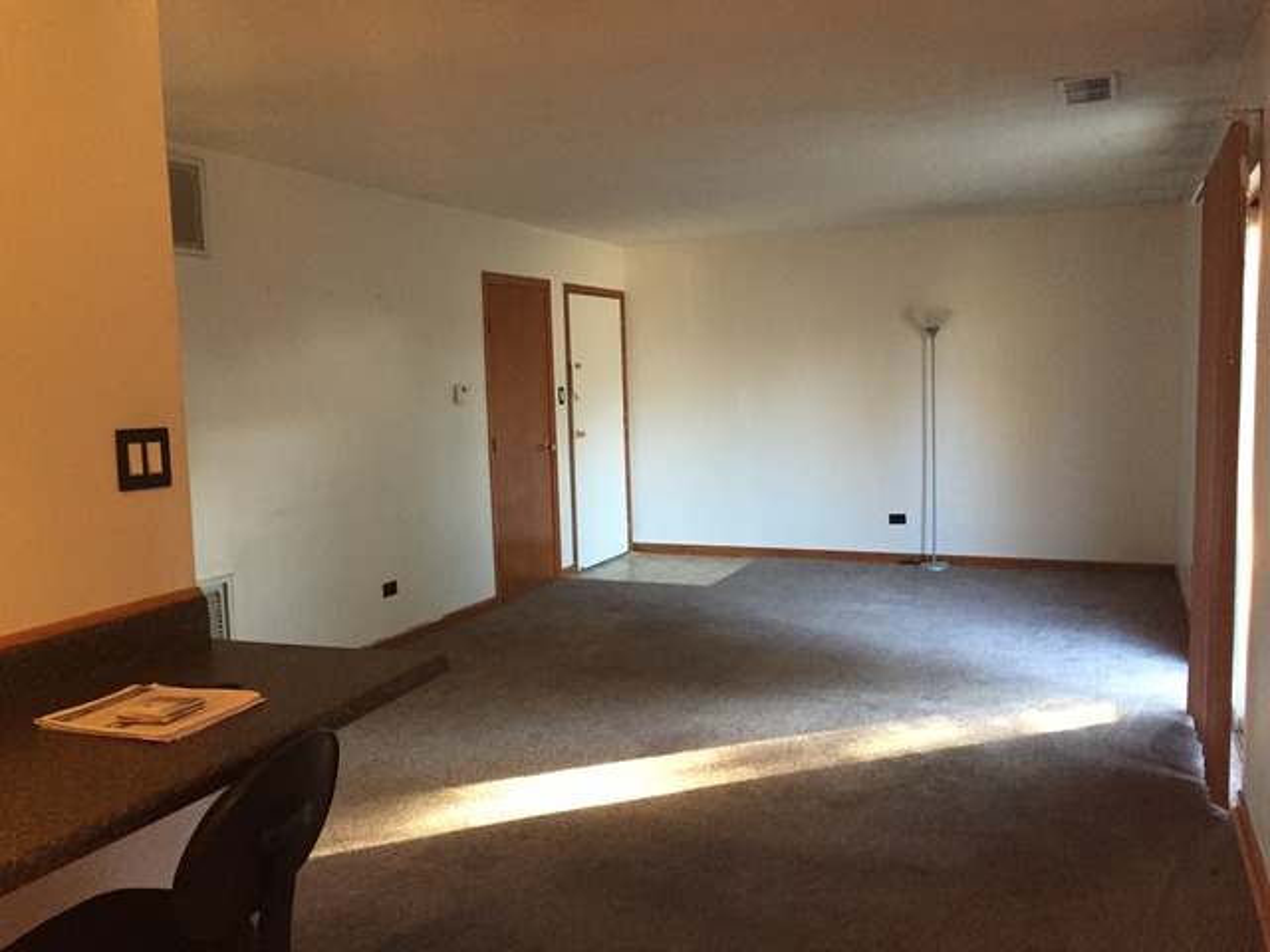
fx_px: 1064
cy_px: 476
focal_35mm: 29
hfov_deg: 61.7
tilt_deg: -6.5
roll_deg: +2.1
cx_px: 635
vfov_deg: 48.2
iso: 200
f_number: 2.2
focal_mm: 4.15
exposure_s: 1/30
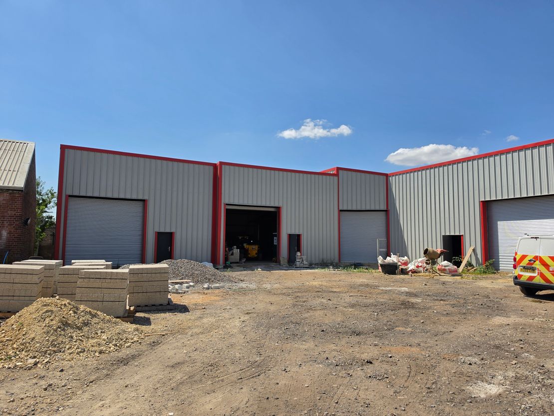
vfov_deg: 58.9
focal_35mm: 23
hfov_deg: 73.9
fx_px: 368
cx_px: 277
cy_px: 208
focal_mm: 6.5
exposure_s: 1/7939
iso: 64
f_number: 1.4
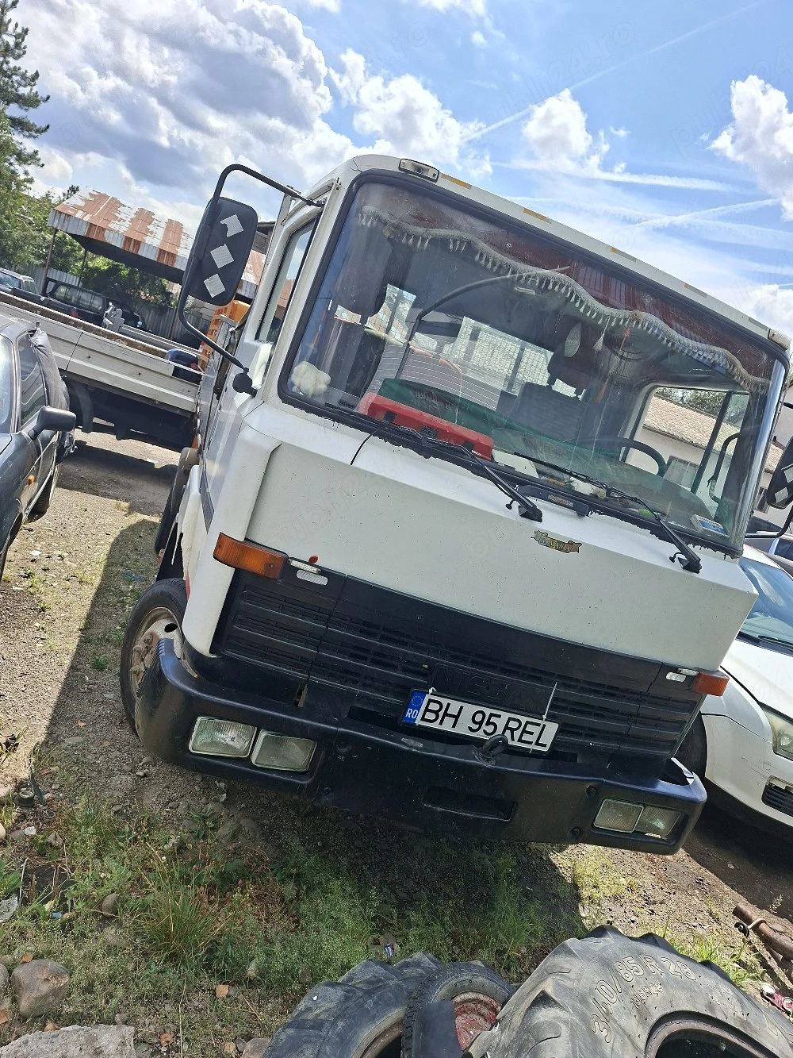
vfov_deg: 73.9
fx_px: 702
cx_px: 396
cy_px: 529
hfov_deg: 58.9
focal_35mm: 23
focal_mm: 5.54
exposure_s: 1/3333
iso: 50
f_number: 1.8
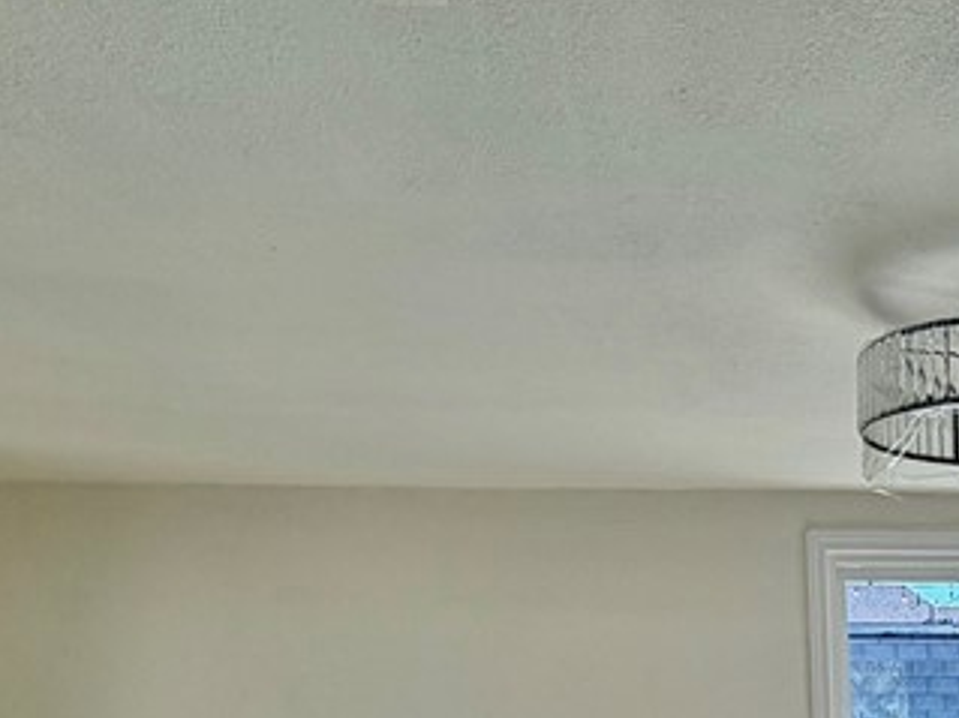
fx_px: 1246
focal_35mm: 45
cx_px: 1046
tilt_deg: -6.2
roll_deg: +1.2
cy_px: 826
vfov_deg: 28.6
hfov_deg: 36.0
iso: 40
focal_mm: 2.22
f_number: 2.2
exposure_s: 1/241
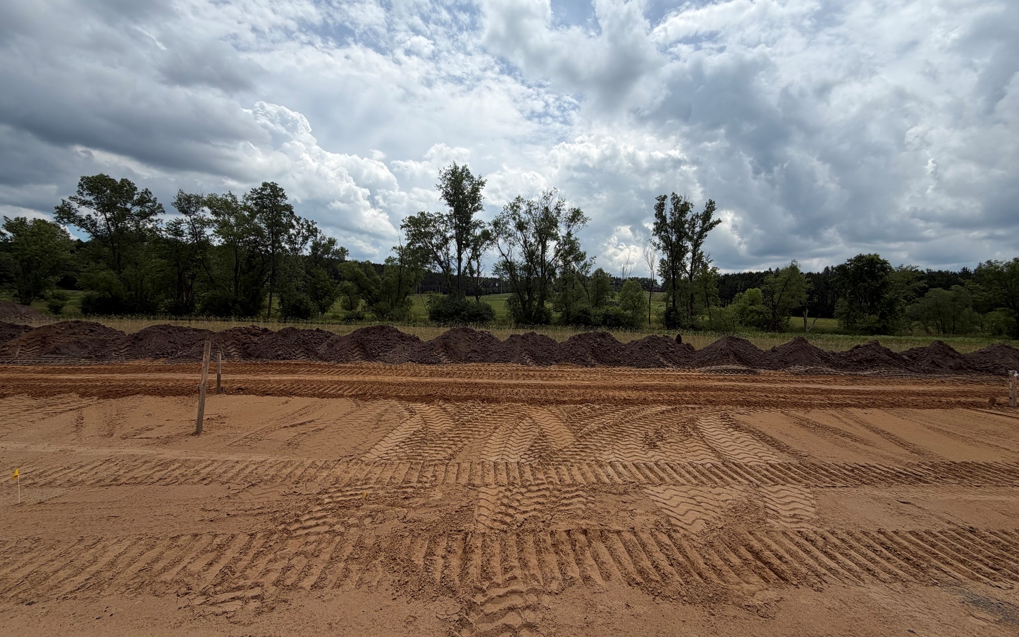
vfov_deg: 74.6
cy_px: 285
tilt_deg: +2.8
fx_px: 417
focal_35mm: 15
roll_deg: -2.4
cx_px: 513
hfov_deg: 101.5
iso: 20
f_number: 2.2
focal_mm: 2.22
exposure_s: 1/2024
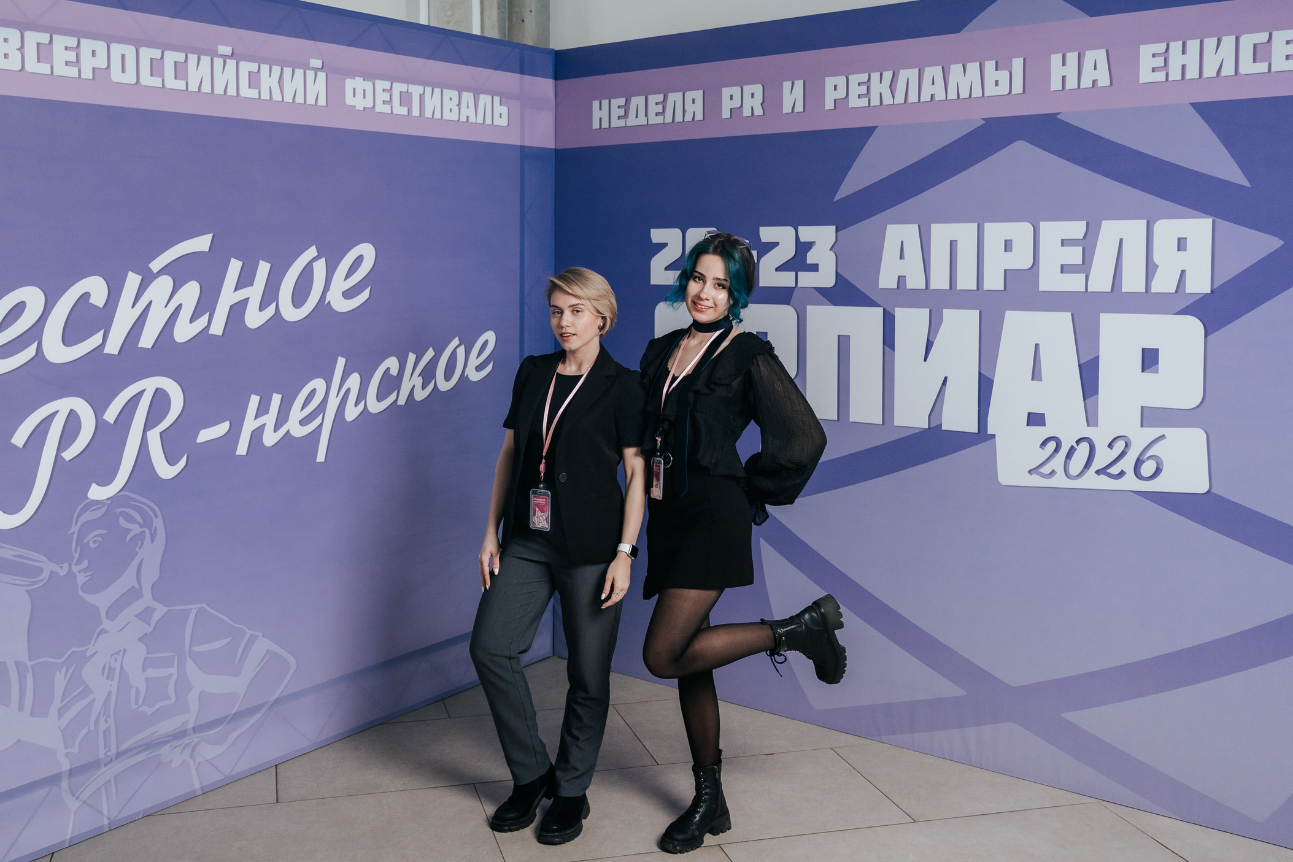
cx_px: 598
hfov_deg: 53.1
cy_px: 329
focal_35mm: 36
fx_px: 1293
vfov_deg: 36.7
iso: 500
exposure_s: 1/160
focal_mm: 28
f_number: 2.8
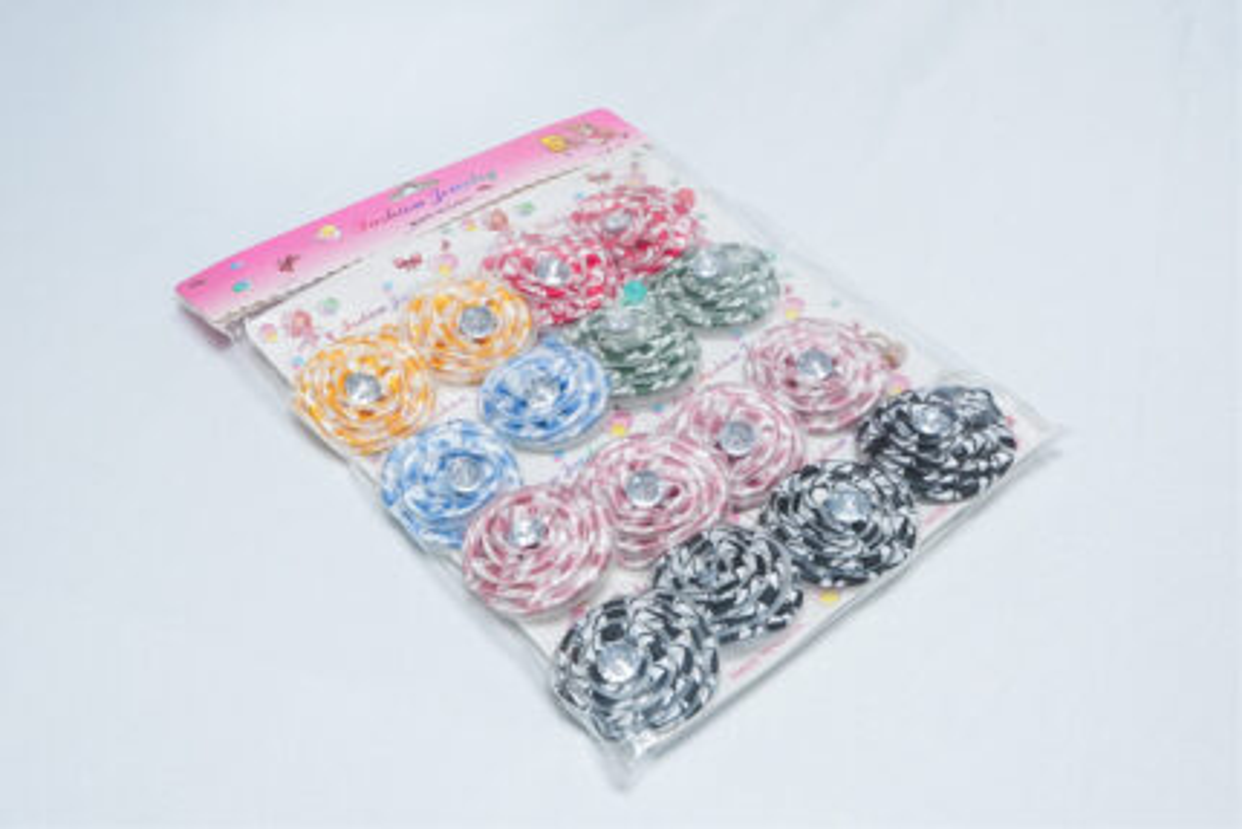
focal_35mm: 45
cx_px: 621
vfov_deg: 29.9
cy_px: 414
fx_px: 1553
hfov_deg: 43.6
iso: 2500
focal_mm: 30
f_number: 10
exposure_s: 1/160
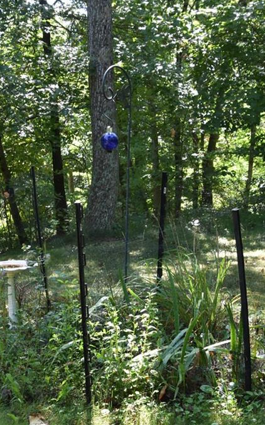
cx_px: 95
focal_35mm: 72
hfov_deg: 18.1
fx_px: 830
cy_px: 211
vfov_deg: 28.7
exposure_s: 1/200
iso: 800
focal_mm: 31
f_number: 7.1
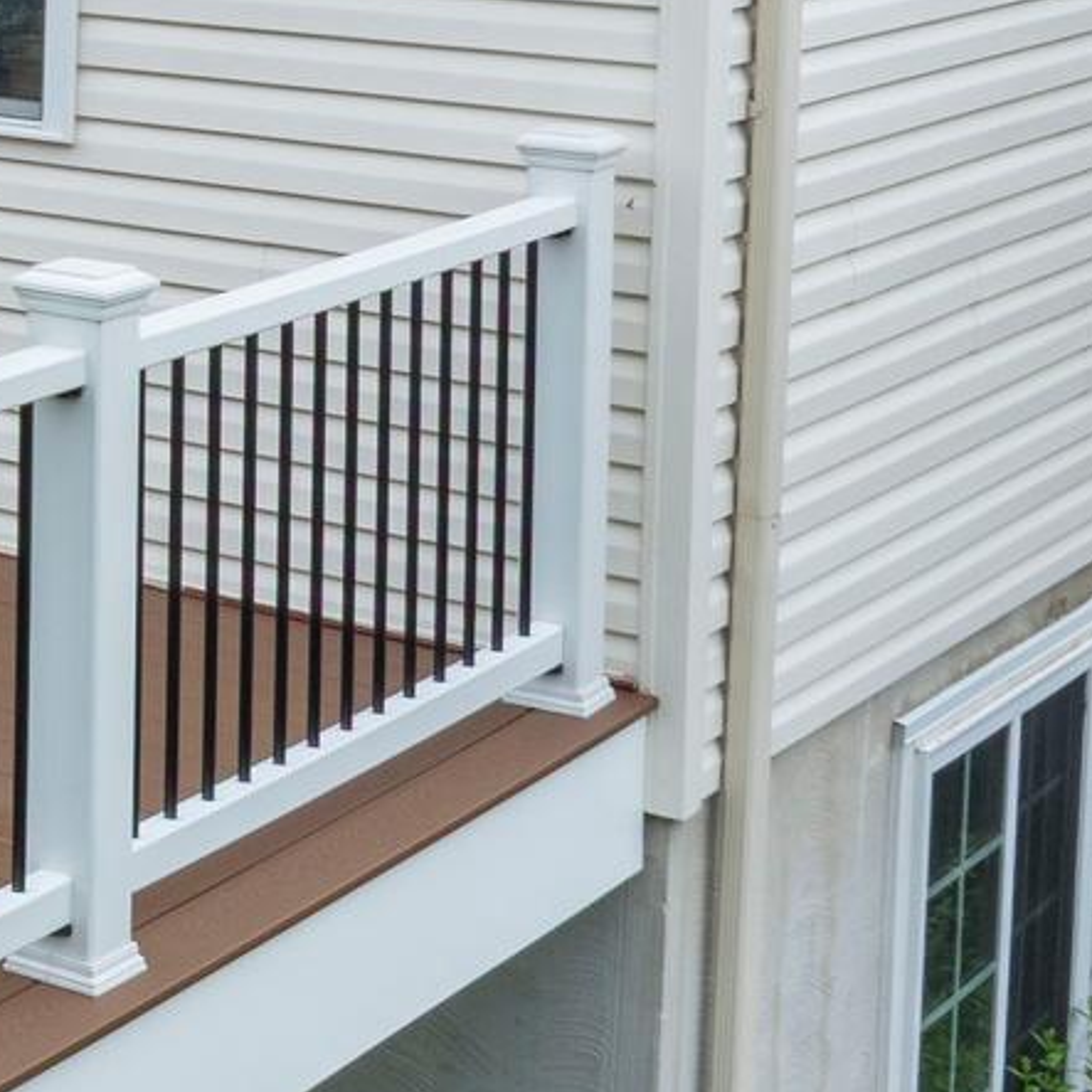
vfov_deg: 17.0
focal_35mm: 98
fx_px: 3498
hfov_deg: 14.5
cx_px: -1141
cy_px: -191
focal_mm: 12.29
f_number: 7.1
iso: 100
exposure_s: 1/200
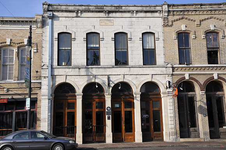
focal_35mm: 45
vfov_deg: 29.8
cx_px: 113
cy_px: 75
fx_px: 282
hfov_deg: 43.7
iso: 200
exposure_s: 1/160
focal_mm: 30
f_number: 6.3
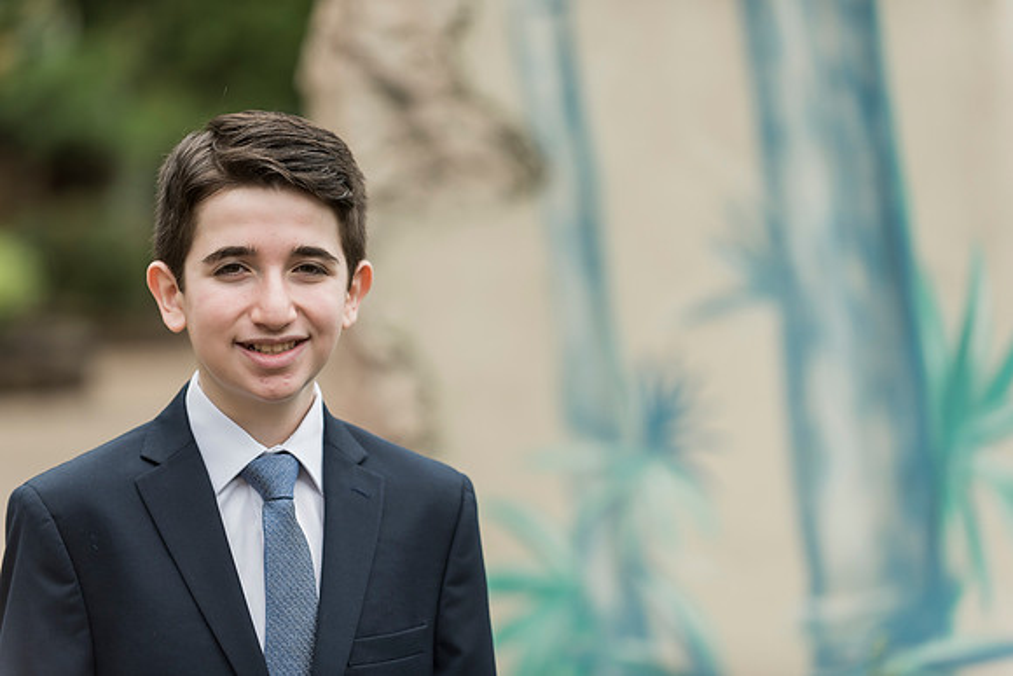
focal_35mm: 140
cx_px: 506
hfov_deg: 14.7
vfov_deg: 9.8
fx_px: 3940
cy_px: 338
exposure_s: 1/2000
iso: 400
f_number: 2.8
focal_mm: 140
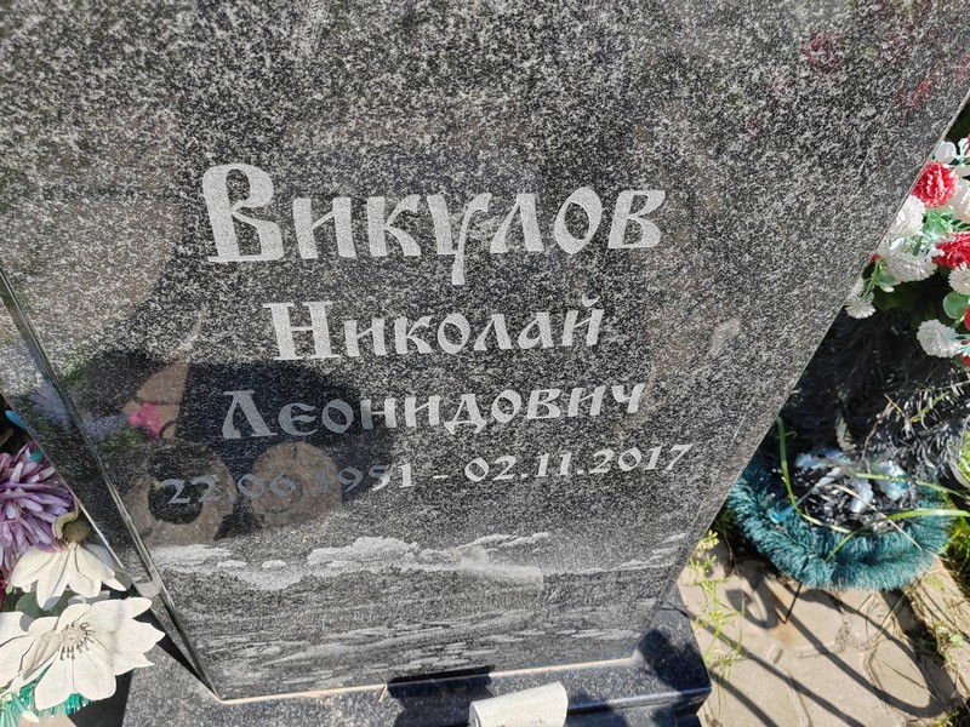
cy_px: 364
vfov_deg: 51.4
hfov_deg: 65.3
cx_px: 485
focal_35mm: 27
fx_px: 757
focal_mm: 5.52
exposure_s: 1/1000
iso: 100
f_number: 1.9
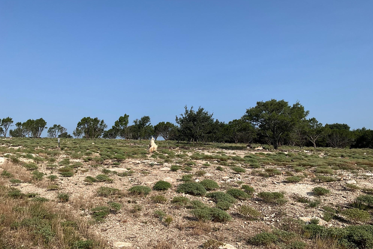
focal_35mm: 31
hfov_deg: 60.3
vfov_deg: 42.3
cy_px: 118
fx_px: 321
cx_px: 186
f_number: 1.8
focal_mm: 3
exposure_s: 1/2667
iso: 25
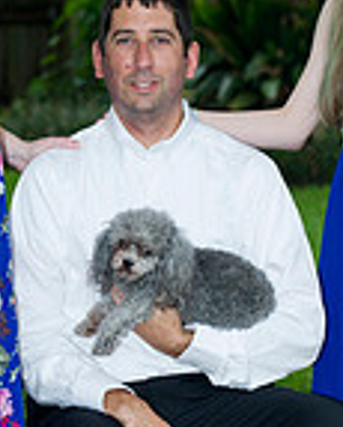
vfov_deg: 9.4
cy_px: 266
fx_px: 2606
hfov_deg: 7.5
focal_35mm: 206
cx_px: 148
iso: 640
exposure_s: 1/250
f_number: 3.5
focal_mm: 70
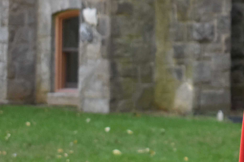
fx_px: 1308
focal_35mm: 193
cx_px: 357
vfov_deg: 7.1
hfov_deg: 10.3
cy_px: -11
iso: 800
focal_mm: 40
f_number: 5
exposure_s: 1/160
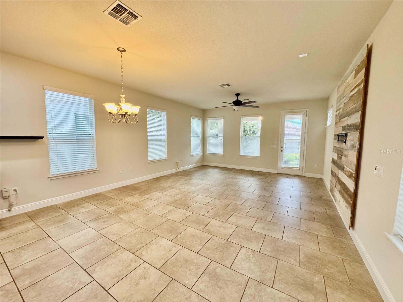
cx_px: 202
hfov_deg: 102.1
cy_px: 151
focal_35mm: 14
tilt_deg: -5.2
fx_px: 163
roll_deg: -0.8
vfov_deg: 85.7
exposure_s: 1/120
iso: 320
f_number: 2.2
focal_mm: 2.22
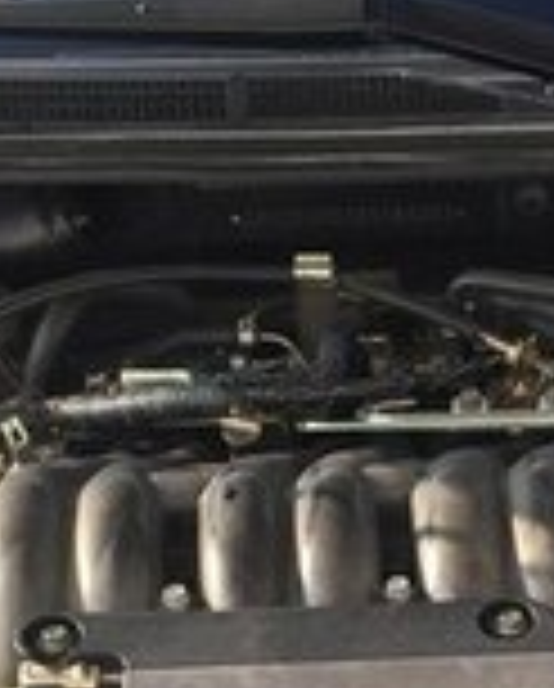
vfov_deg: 14.9
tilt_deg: -44.0
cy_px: 933
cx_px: 527
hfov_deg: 12.6
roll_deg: -1.8
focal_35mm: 122
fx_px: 2493
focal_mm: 4.15
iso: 32
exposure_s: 1/380
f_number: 2.2
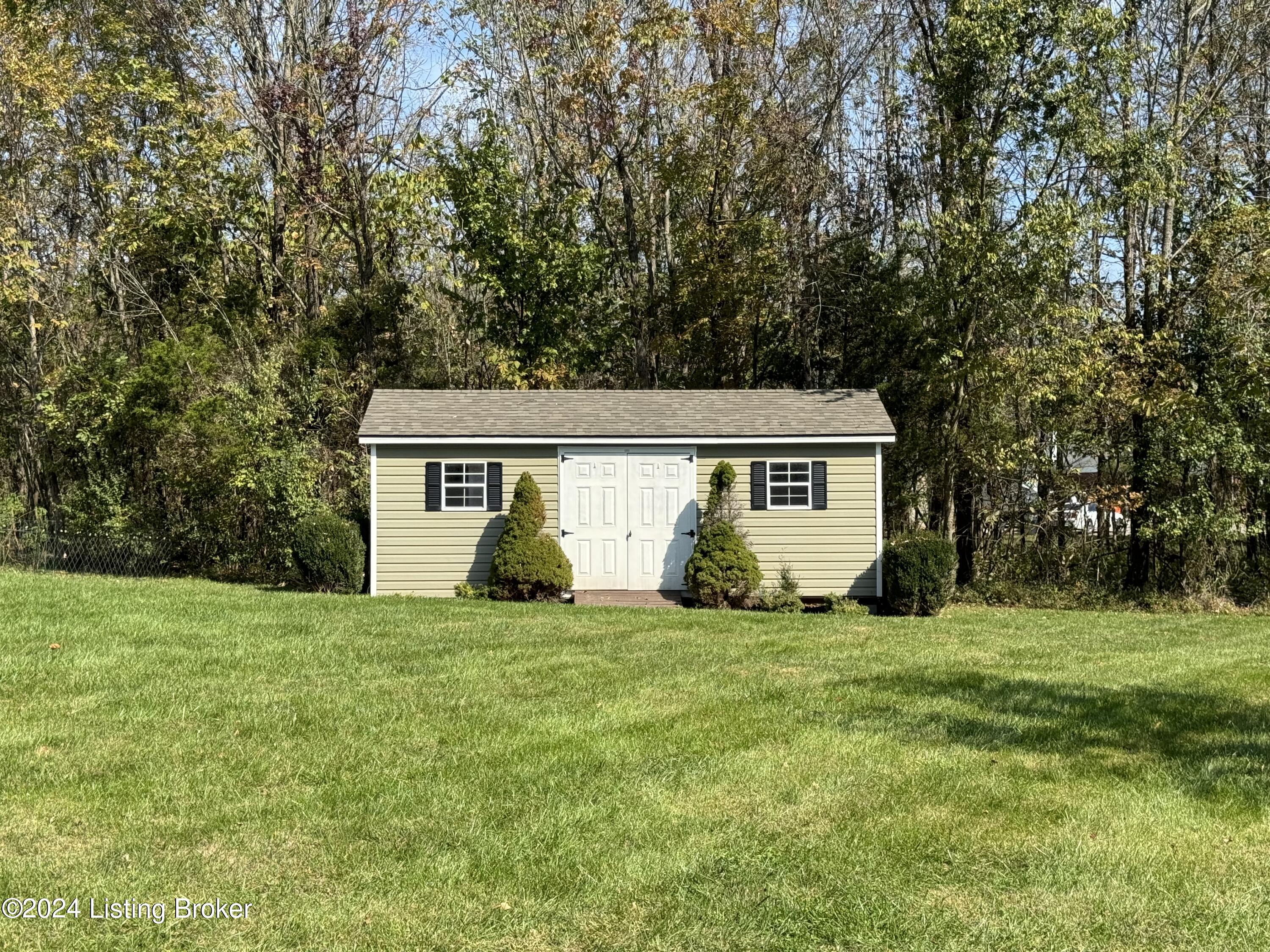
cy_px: 476
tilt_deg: +1.6
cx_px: 635
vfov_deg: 30.3
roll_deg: -0.2
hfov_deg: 39.7
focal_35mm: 48
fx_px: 1761
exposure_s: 1/2513
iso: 64
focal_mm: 6.76
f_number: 1.78
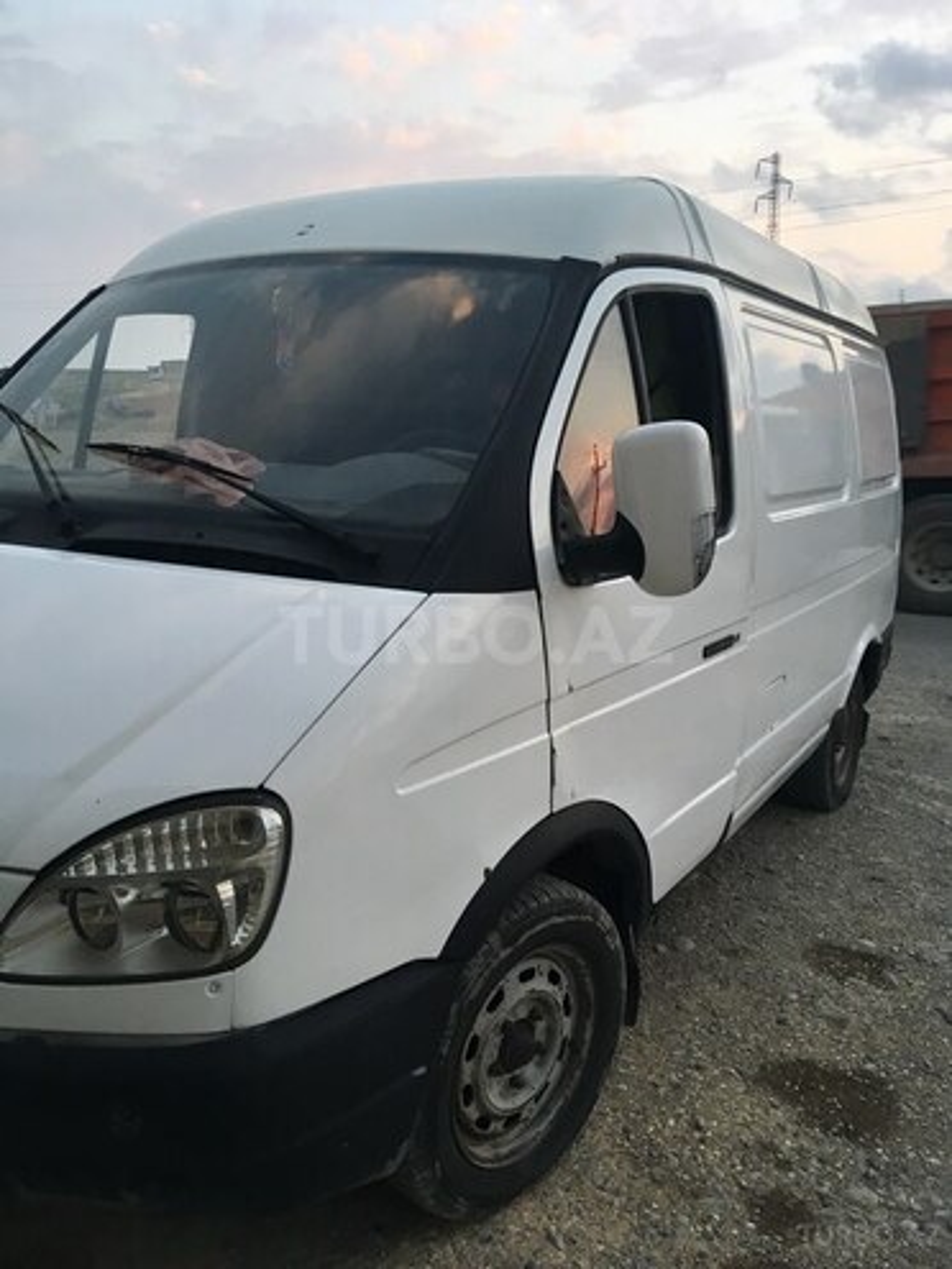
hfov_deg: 48.2
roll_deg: -0.3
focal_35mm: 29
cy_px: 634
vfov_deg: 61.7
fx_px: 1063
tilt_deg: -11.6
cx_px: 476
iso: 32
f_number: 2.2
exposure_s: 1/33
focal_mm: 4.15
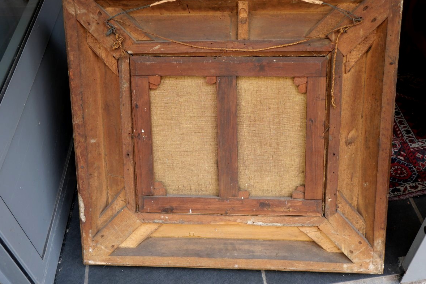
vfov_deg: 36.8
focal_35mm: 36
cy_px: 130
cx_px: 214
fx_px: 426
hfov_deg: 53.1
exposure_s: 1/125
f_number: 3.8
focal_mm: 17
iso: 200
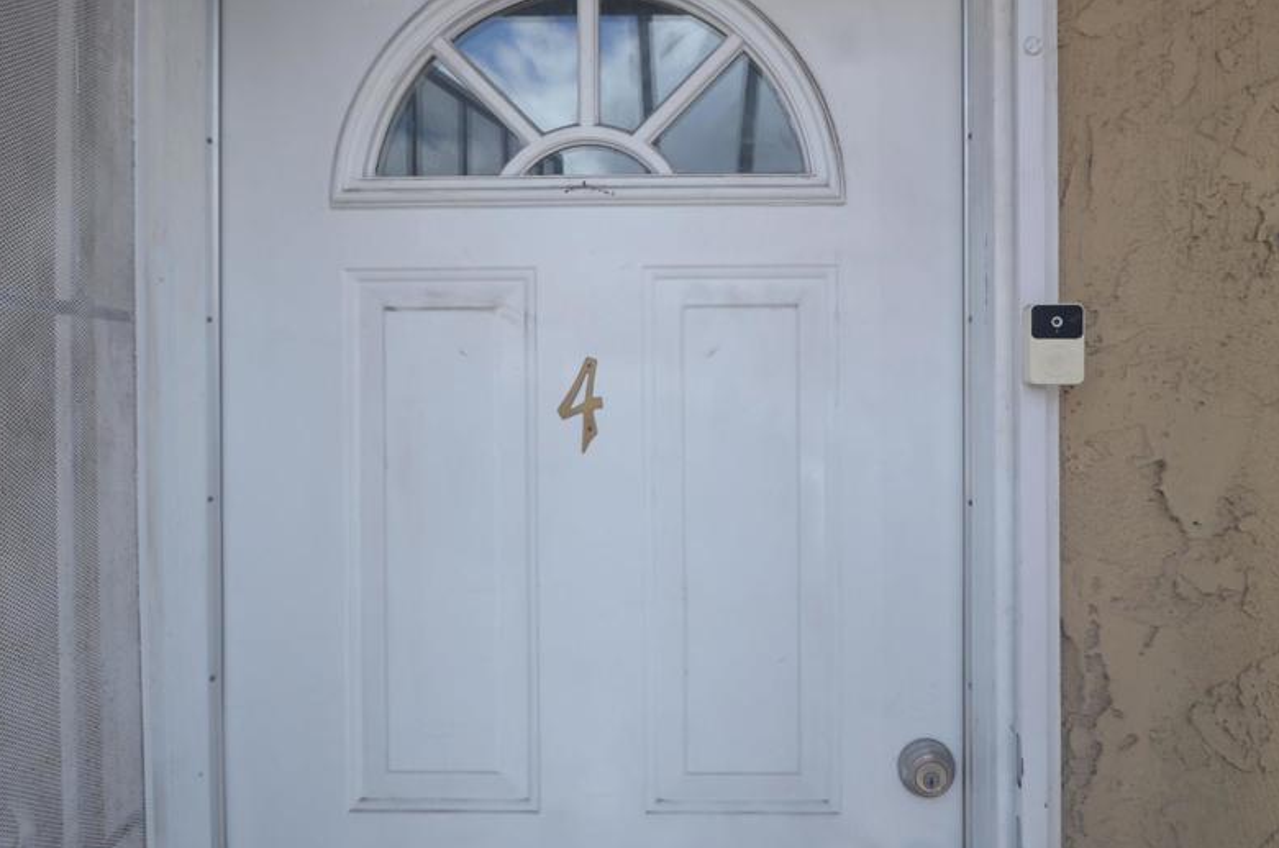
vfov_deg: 57.6
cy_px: 369
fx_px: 768
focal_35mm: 22
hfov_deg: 79.2
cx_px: 717
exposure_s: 1/200
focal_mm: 11
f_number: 8
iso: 200
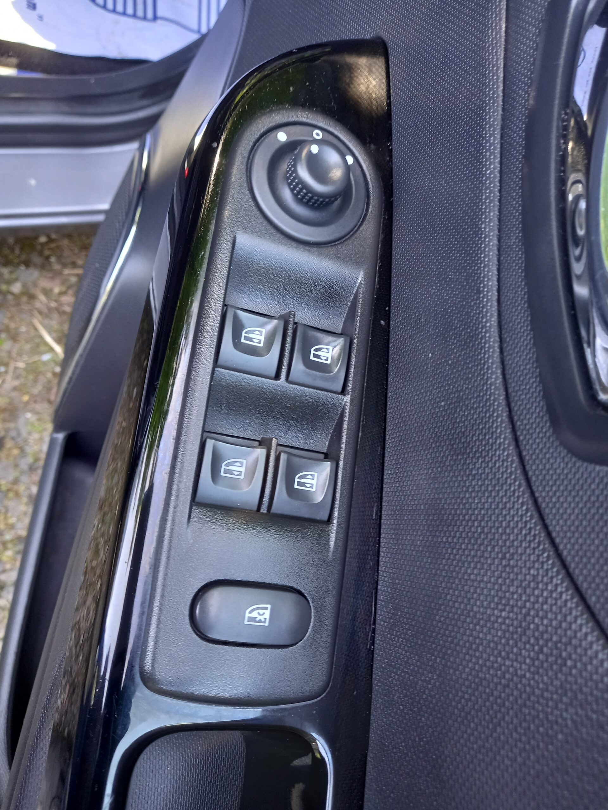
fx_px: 585
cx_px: 304
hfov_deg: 54.9
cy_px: 405
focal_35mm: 25
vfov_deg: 69.4
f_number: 2
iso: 160
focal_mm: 4.6
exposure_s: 1/40
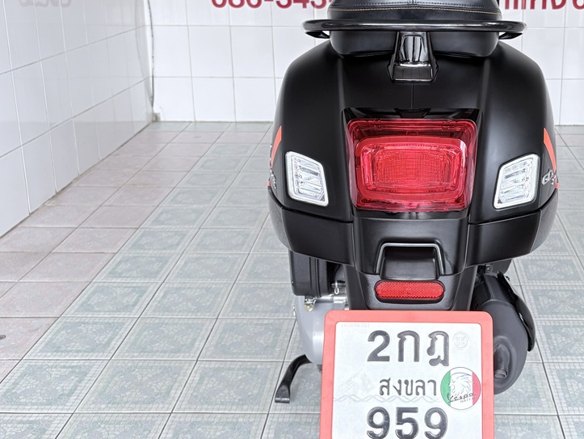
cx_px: 414
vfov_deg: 31.2
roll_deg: +0.2
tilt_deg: -14.7
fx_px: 776
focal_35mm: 46
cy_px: 128
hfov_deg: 40.4
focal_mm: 5.96
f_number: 1.6
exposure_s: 1/102
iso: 125
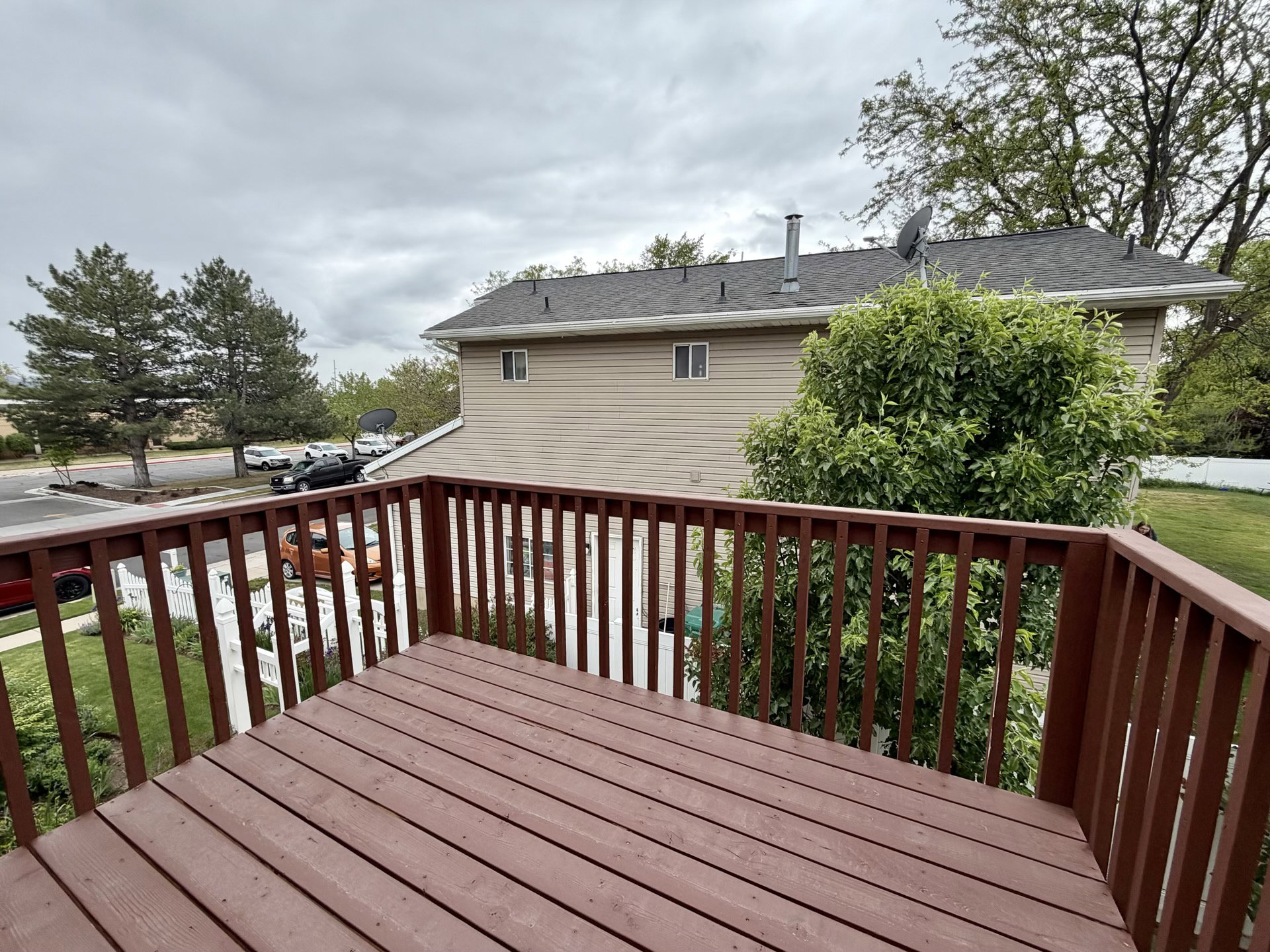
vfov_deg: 85.7
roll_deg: +0.6
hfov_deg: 102.1
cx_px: 635
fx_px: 514
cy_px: 476
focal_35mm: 14
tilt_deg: -9.0
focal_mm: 2.22
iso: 40
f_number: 2.2
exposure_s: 1/770
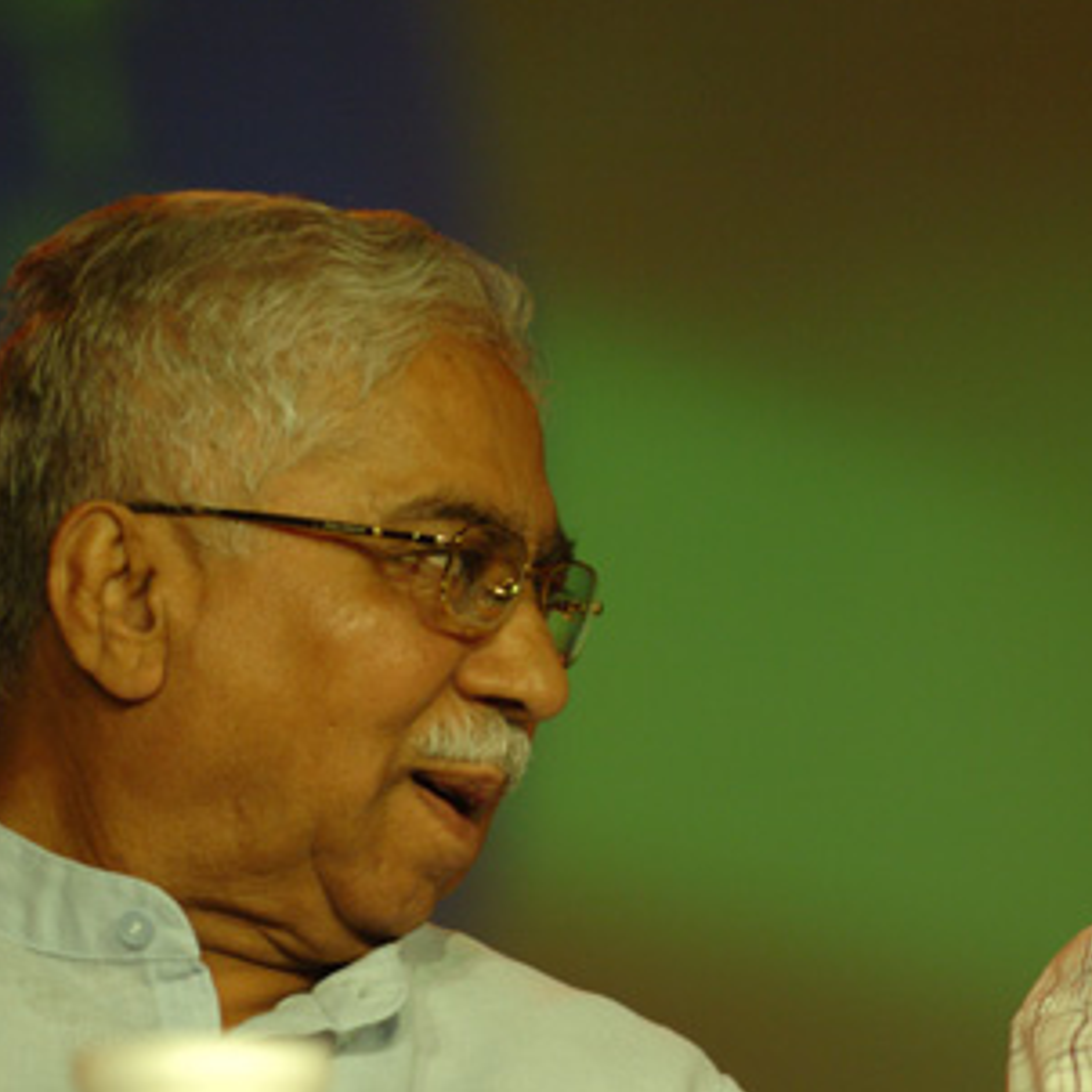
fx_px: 18024
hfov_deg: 3.5
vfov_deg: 3.5
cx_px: 976
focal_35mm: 505
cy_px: 635
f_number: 2.8
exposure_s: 1/80
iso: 400
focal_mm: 200
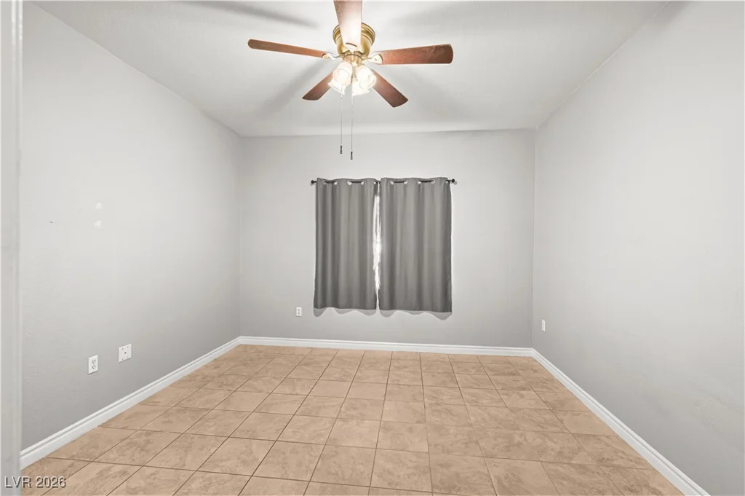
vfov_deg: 73.7
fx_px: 331
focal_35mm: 16
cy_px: 248
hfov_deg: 96.8
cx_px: 372
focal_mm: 16
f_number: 8
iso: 500
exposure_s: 1.3
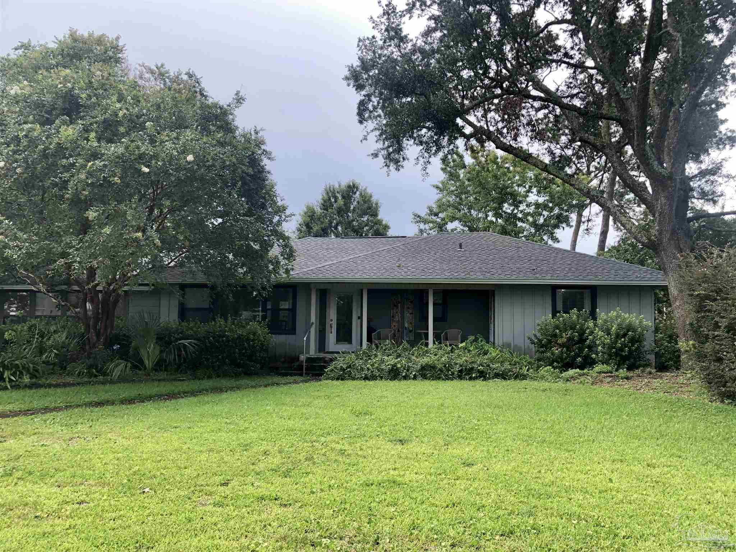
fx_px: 595
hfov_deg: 63.4
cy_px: 276
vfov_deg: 49.7
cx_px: 368
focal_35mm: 28
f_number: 1.8
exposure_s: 1/258
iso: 20
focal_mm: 3.99
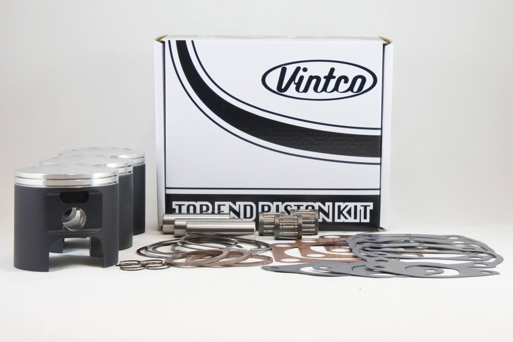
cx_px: 256
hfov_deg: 28.1
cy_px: 171
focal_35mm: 72
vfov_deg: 18.9
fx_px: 1026
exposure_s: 1/100
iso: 800
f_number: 5.3
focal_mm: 26.8
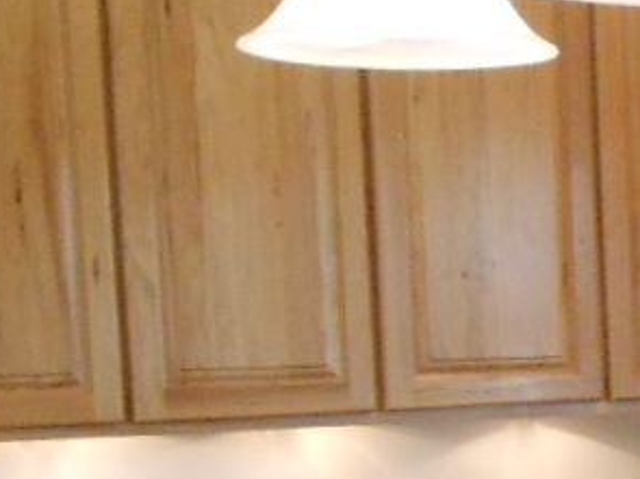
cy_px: 702
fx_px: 2606
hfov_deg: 13.2
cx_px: 978
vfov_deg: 10.2
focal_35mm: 141
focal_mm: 4.6
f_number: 3.5
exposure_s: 1/30
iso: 400
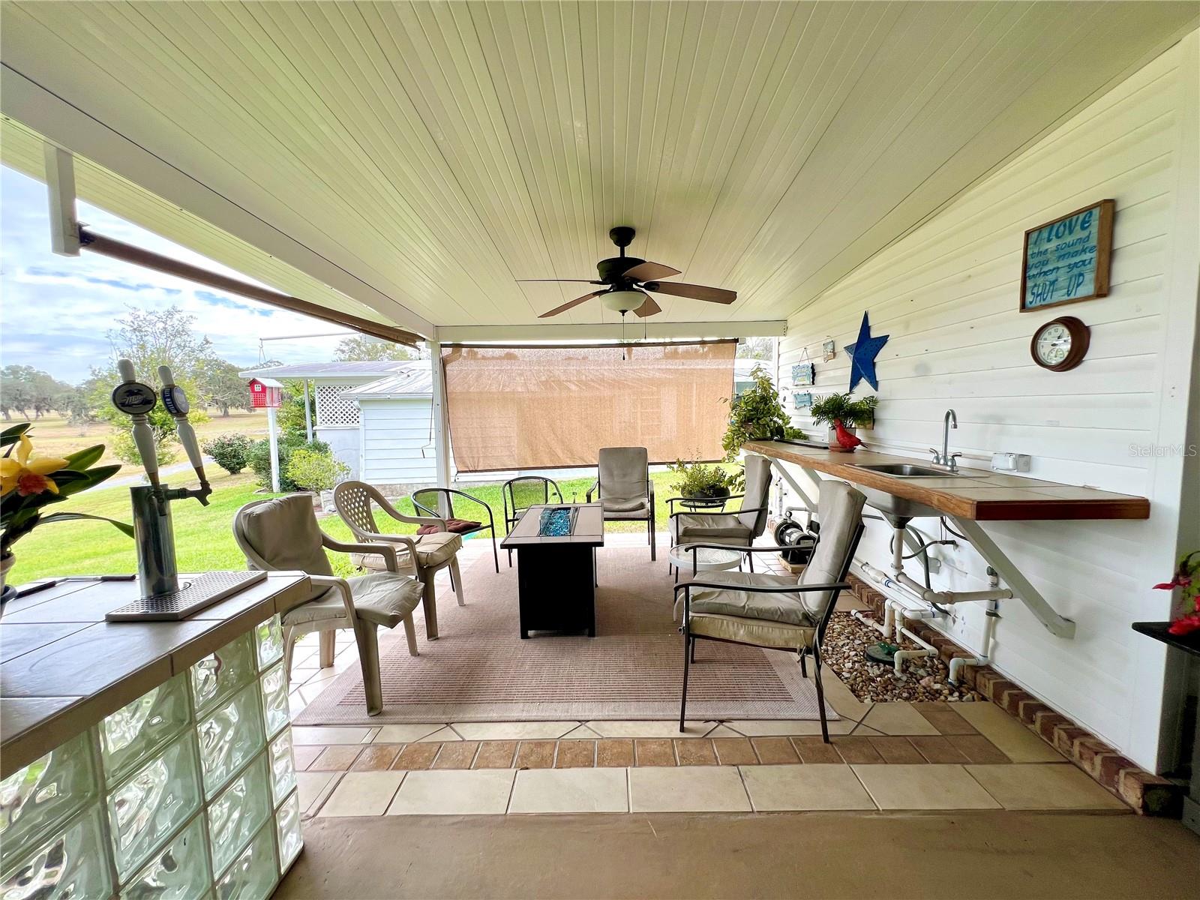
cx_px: 600
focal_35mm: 13
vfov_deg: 89.9
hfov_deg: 106.2
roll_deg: +1.7
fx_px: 451
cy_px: 450
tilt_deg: -6.2
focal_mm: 1.57
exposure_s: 1/231
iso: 32
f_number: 1.8
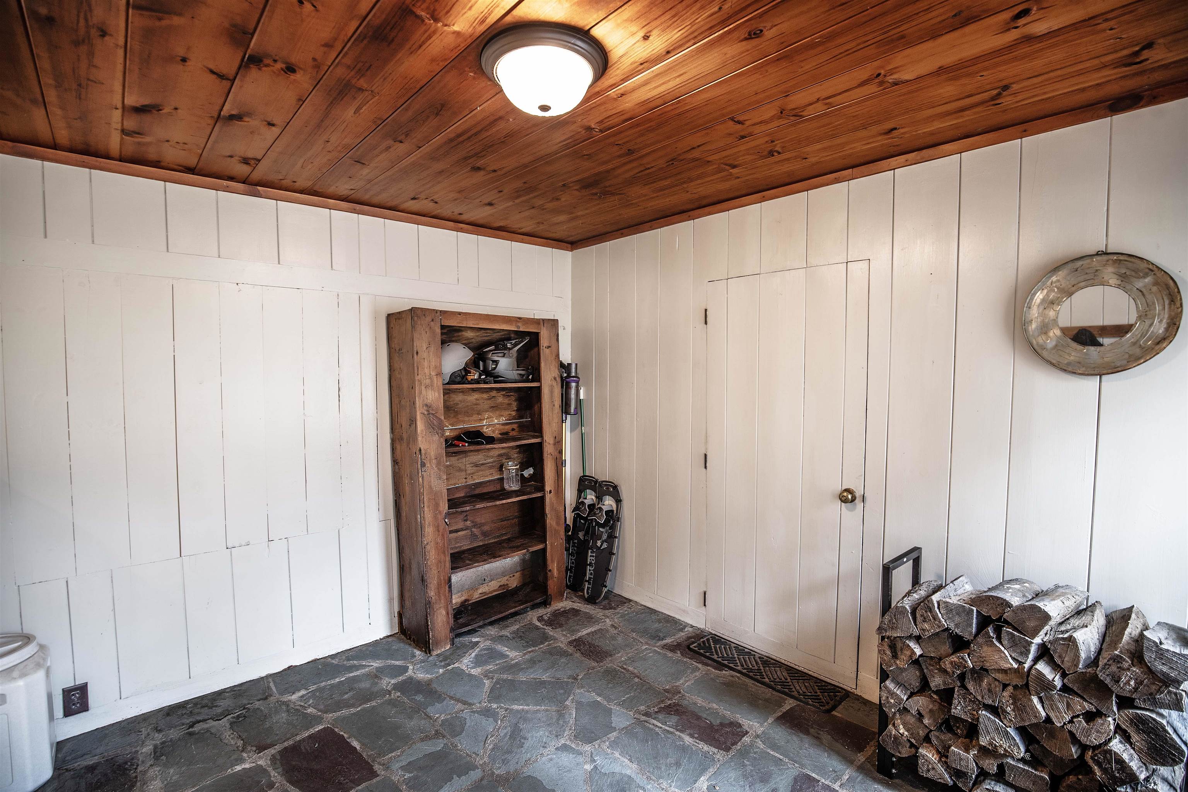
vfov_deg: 73.7
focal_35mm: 16
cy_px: 396
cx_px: 594
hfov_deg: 96.7
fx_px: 528
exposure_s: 1/1.67
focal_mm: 16
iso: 100
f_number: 4
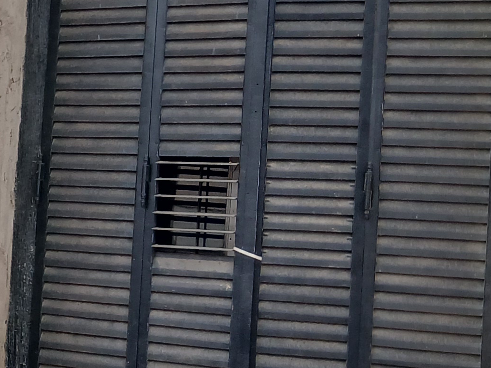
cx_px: -388
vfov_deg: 14.4
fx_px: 1461
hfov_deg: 16.2
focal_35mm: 103
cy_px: 167
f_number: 1.8
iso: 20
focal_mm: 3.98
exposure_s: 1/116
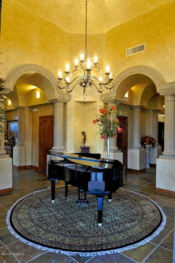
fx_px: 175
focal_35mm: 24
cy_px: 132
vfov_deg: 73.8
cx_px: 88
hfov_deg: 53.1
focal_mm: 24
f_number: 8
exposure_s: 1/5
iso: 400
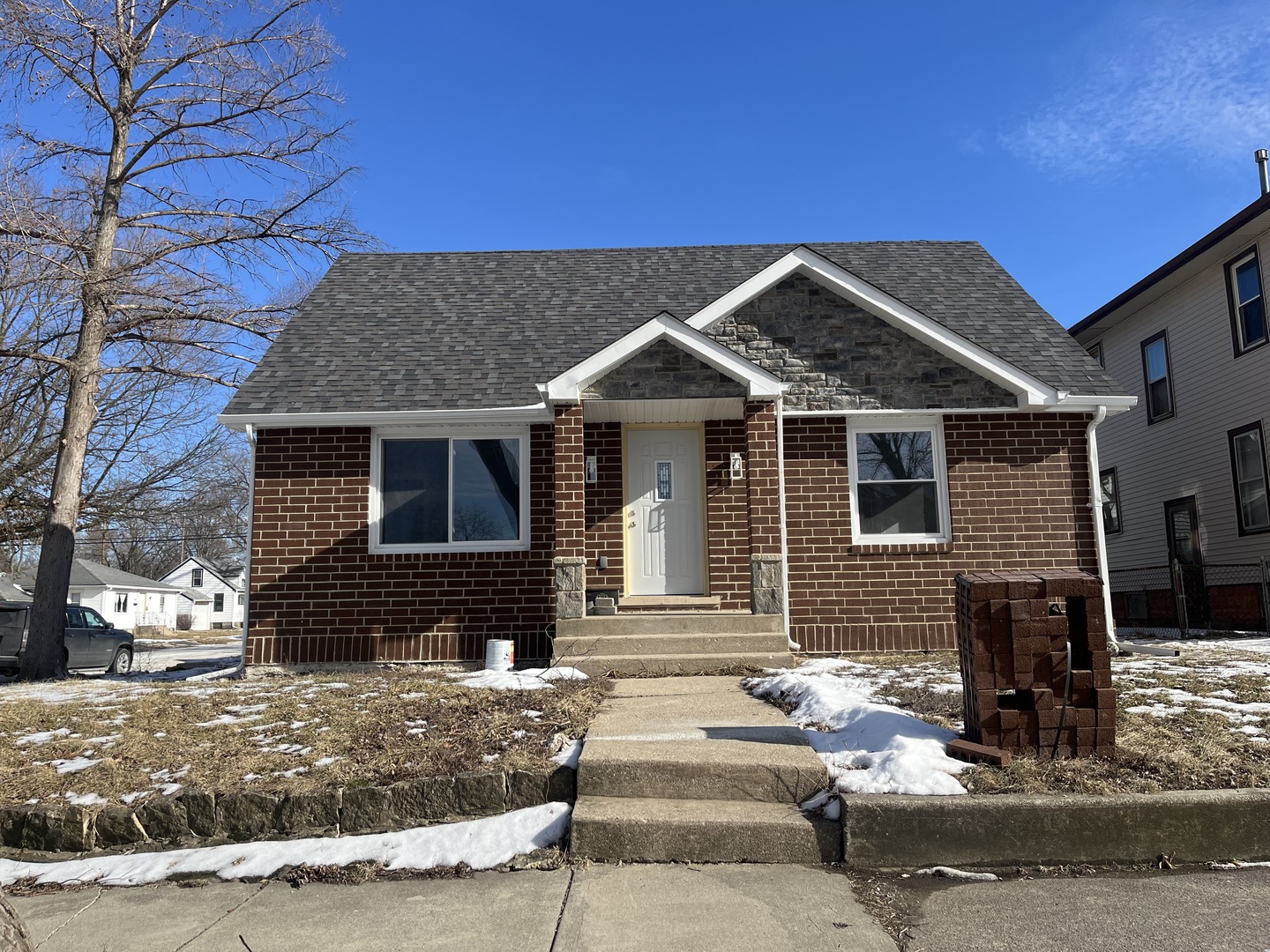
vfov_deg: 53.1
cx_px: 635
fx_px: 954
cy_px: 476
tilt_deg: +8.9
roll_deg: +0.8
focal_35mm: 26
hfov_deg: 67.3
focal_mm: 5.1
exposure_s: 1/3049
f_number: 1.6
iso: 50
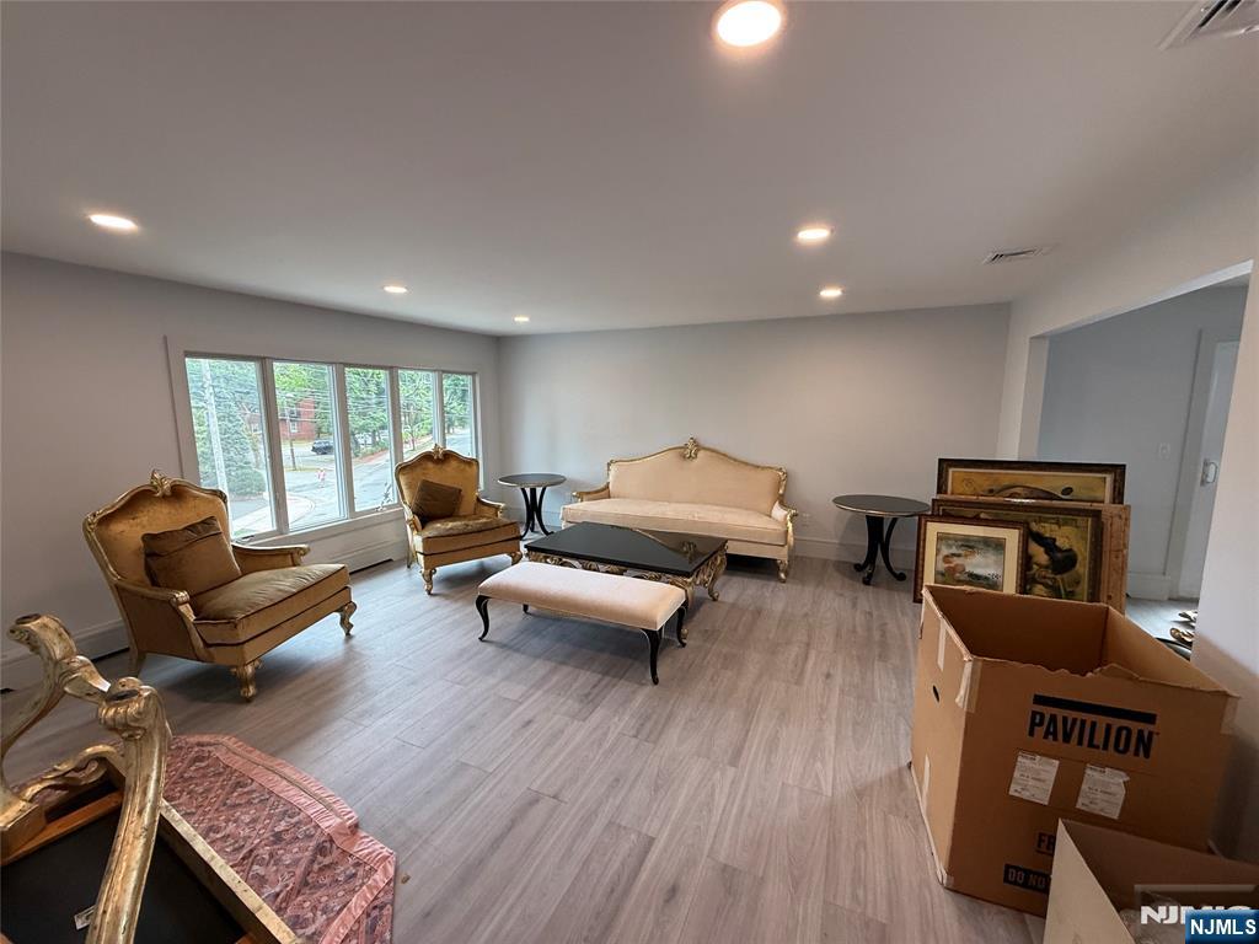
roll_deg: -0.3
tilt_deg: -7.1
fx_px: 509
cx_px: 630
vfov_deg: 85.7
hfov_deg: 102.1
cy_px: 472
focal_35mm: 14
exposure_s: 1/120
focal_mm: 2.22
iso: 160
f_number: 2.2
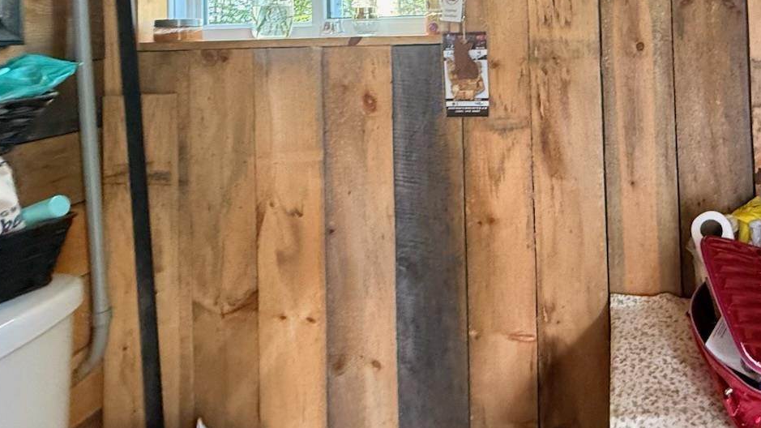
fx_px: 525
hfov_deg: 67.3
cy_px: 11
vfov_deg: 39.7
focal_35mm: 26
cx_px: 571
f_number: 2.2
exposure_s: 1/60
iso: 400
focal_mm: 2.22
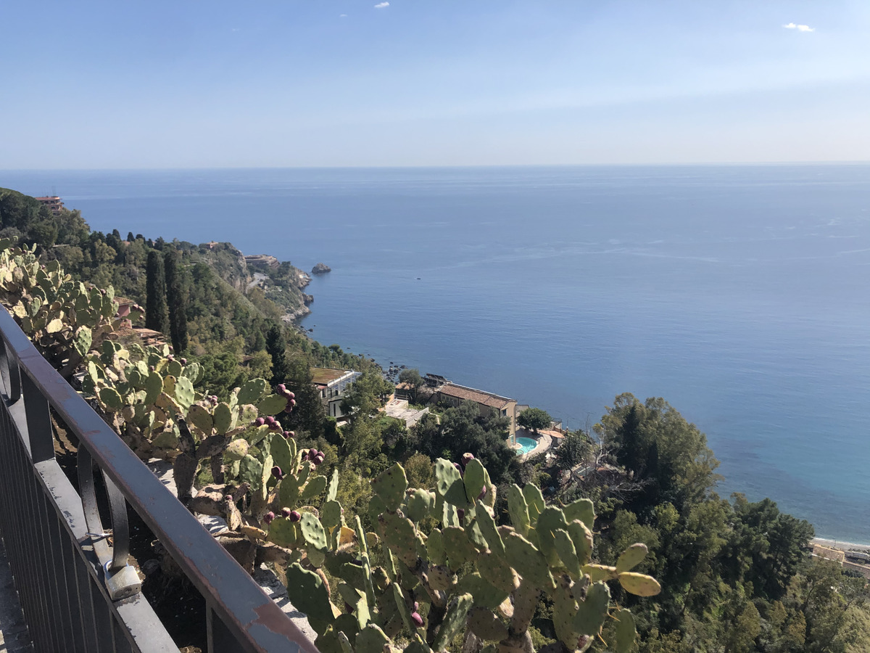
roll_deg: +1.6
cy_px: 326
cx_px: 435
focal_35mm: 28
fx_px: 704
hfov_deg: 63.4
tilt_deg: -12.6
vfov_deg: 49.7
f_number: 1.8
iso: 20
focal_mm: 4
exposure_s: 1/2825
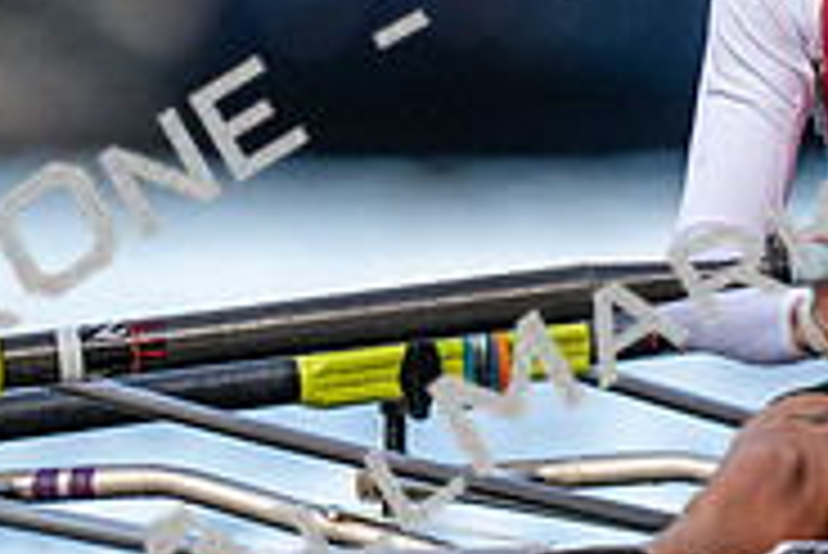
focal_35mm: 1890
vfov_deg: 0.7
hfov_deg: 1.1
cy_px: 7
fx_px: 43503
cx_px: 1058
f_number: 4
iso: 1600
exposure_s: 1/2500
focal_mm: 600
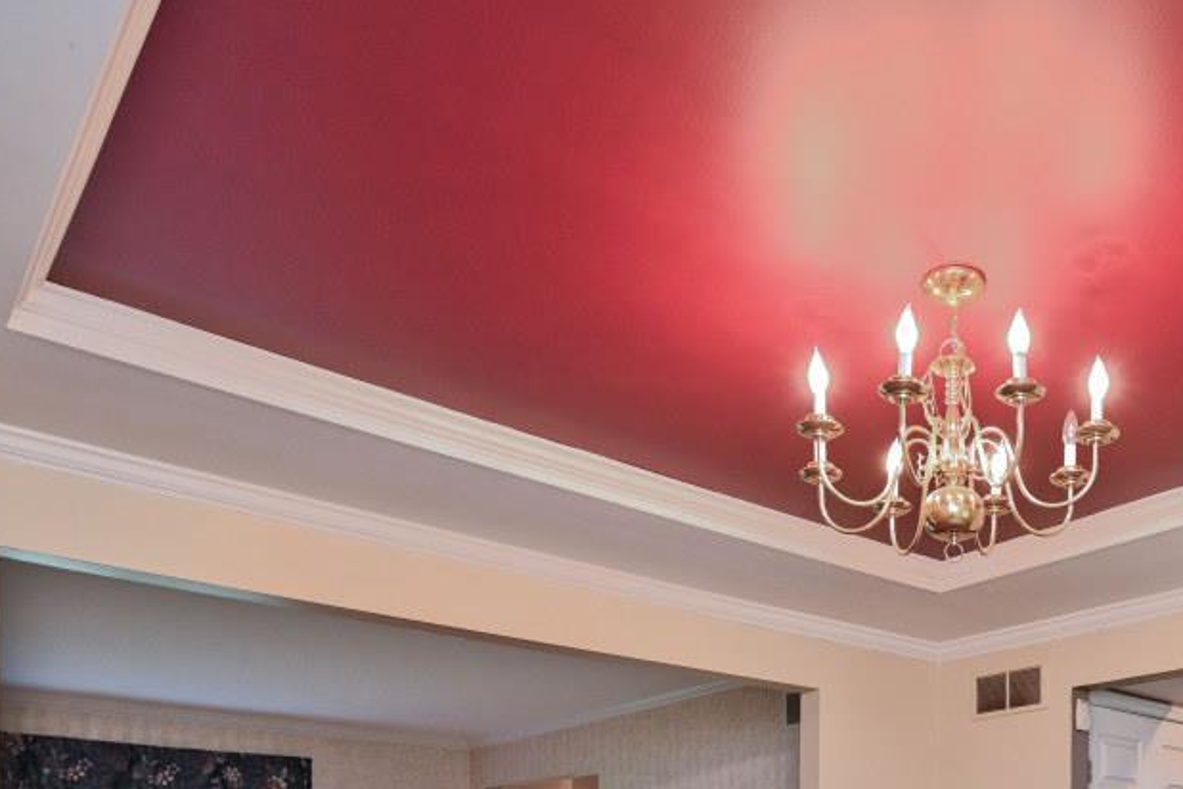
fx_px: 1117
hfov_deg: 52.7
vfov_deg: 32.8
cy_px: 921
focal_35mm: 34
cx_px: 923
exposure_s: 1/60
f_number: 4
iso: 720
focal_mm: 14
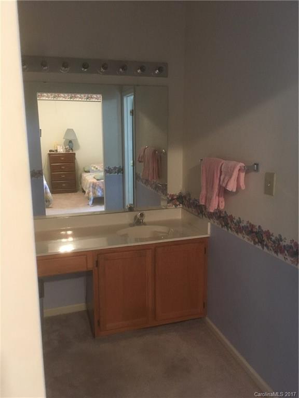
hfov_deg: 48.2
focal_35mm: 29
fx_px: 334
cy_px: 199
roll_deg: +1.5
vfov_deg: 61.7
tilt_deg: -13.5
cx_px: 150
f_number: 2.2
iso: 200
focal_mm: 4.15
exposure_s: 1/24
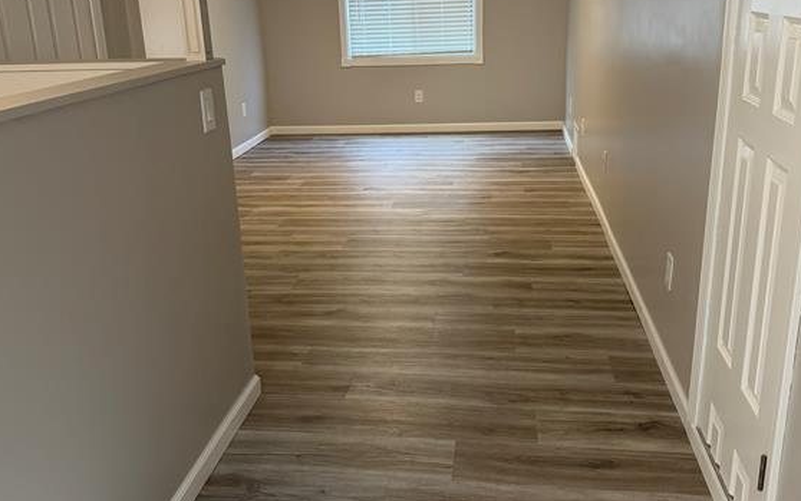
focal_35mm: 35
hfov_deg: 55.3
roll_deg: +1.3
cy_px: 254
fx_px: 764
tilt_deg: -18.0
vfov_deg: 36.3
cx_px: 405
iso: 200
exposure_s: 1/120
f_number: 1.78
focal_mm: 6.76
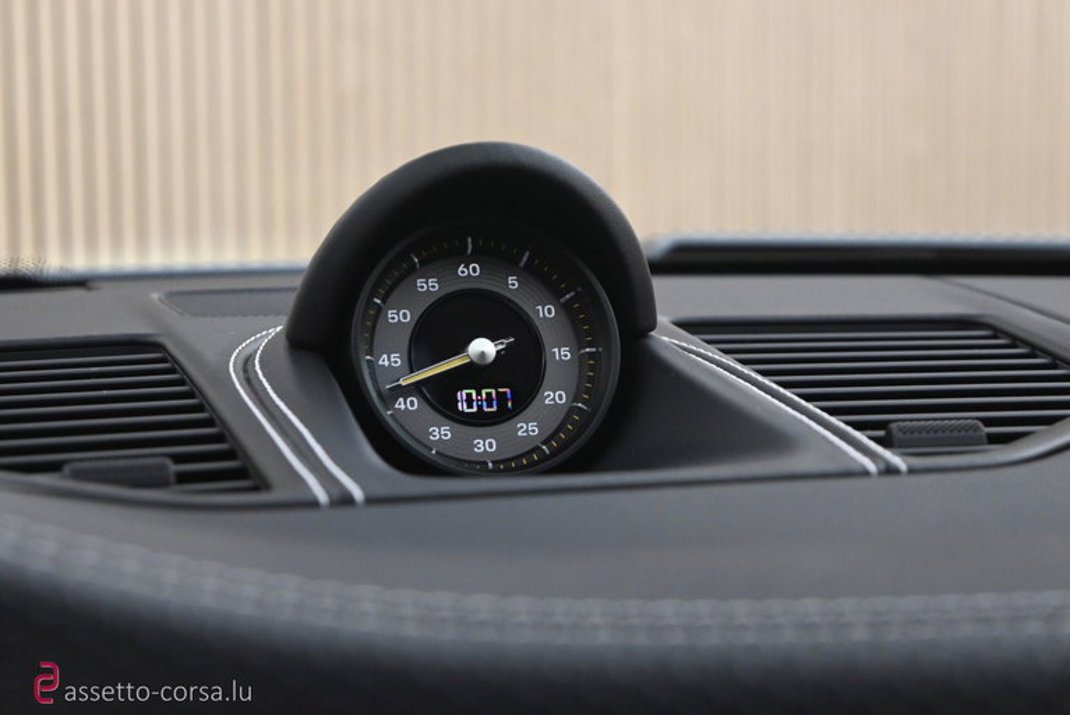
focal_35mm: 75
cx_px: 535
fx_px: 2230
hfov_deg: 27.0
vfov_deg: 18.2
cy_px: 358
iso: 2000
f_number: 6.3
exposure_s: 1/40
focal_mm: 50
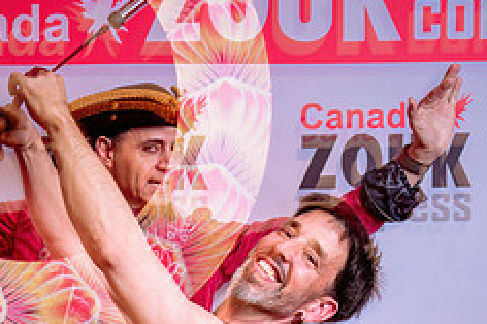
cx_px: 62
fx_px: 1500
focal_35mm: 111
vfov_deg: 12.2
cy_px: 303
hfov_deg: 18.2
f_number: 9
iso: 32
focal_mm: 44
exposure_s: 1/5
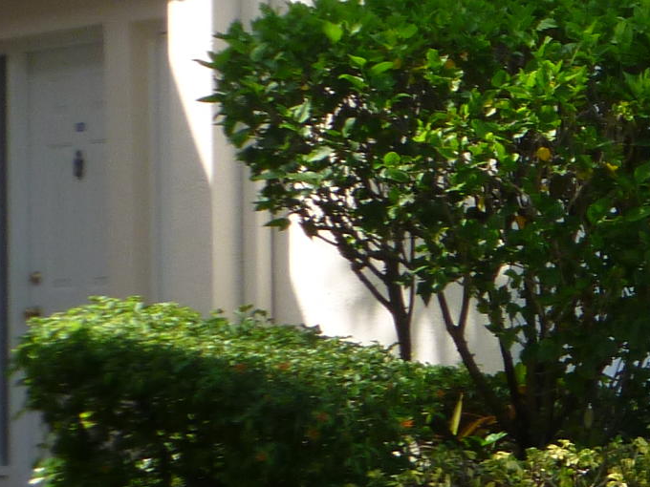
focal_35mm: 194
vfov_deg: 7.6
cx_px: 1276
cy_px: -140
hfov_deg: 9.6
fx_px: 3643
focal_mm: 7.9
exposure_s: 1/320
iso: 100
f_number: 3.8
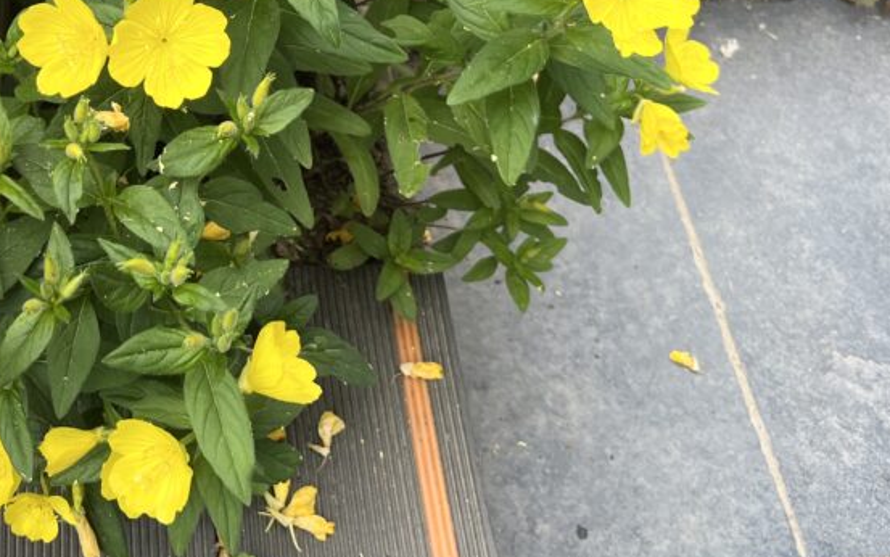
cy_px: 2
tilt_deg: -52.3
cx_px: 180
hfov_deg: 38.1
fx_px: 1237
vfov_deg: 24.2
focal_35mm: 51
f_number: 1.6
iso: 50
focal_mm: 5.1
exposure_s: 1/400
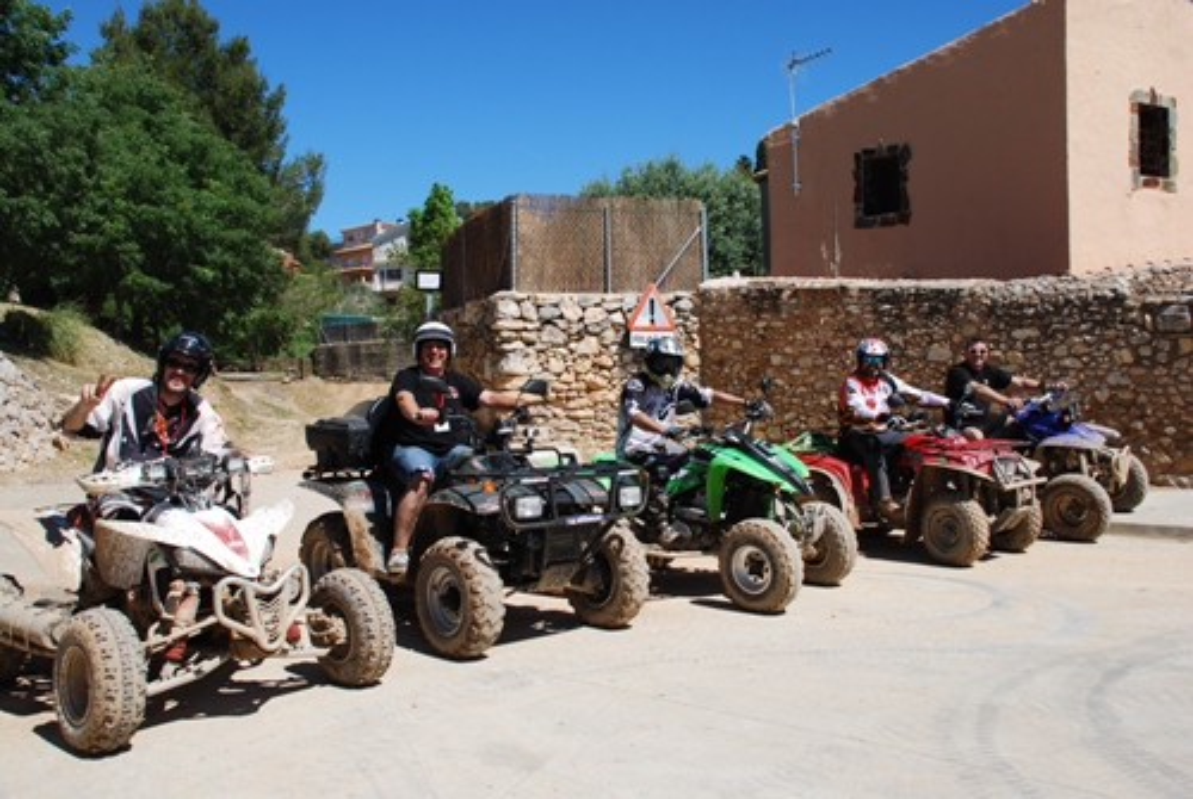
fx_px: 1095
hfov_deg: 57.2
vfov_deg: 40.1
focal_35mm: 33
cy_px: 400
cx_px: 596
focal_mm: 22
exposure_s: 1/250
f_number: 8
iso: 100
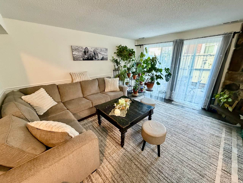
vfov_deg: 85.7
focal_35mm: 14
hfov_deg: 102.1
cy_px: 92
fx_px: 98
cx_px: 122
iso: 400
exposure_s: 1/60
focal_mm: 2.22
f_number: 2.2
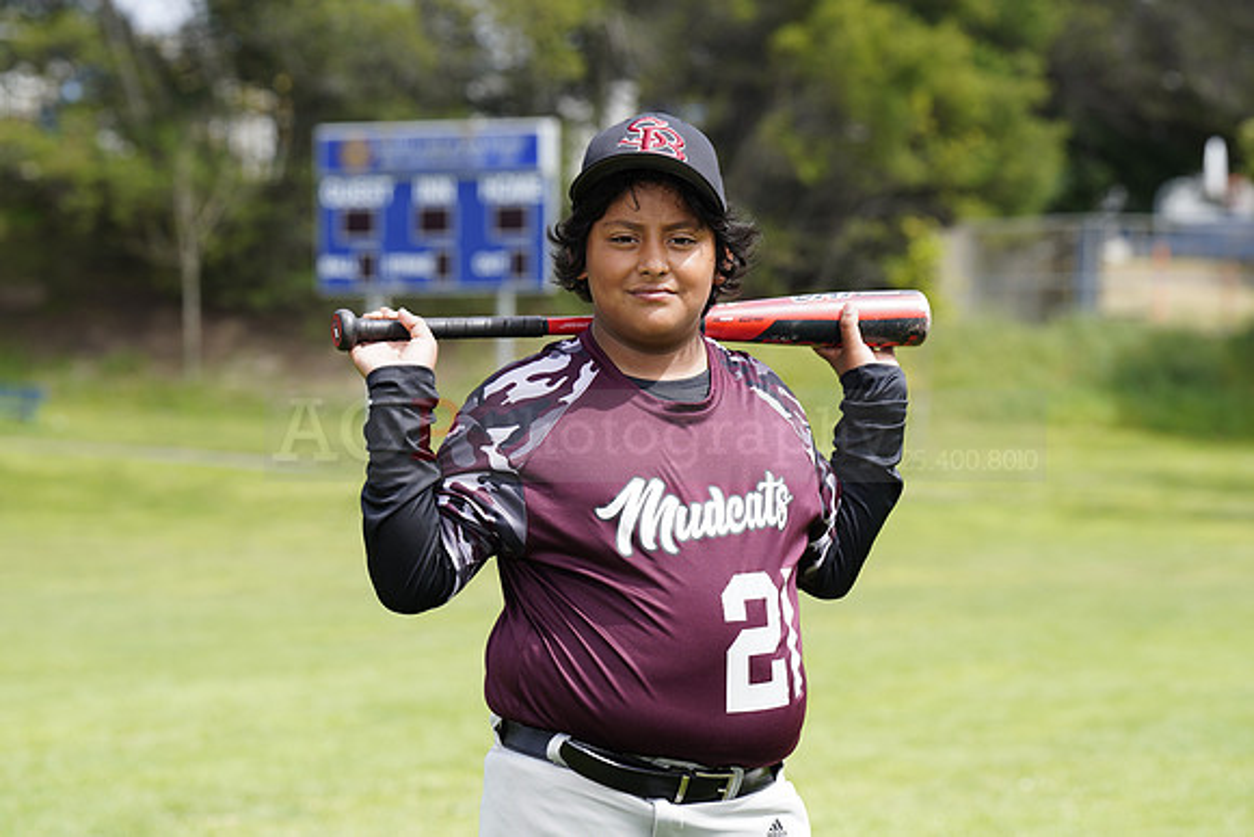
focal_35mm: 142
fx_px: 4947
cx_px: 627
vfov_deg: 9.7
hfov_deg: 14.4
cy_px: 418
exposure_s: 1/200
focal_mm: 142
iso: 100
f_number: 6.3
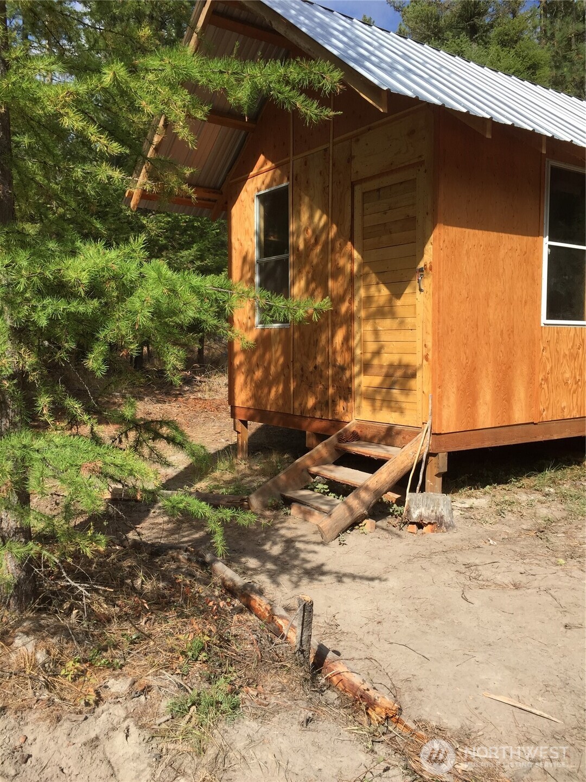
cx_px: 293
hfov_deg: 48.2
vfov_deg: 61.7
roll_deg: -0.3
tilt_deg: -4.5
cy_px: 391
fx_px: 655
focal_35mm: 29
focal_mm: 4.15
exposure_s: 1/1319
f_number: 2.2
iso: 32
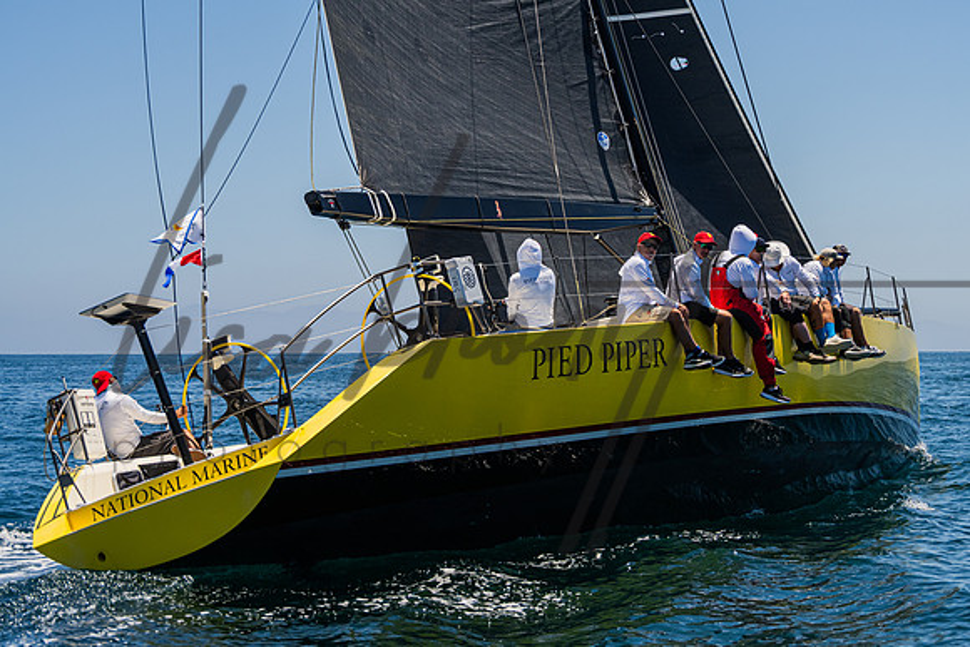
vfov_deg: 16.0
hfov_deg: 23.8
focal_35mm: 85
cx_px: 609
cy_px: 307
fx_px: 2296
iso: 500
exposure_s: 1/2000
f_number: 8
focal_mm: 66
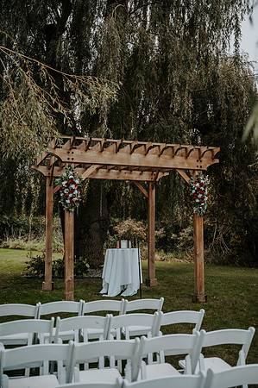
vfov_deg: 47.5
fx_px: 442
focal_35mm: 41
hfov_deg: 32.6
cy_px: 194
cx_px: 129
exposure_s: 1/1000
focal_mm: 41
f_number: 2.8
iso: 200
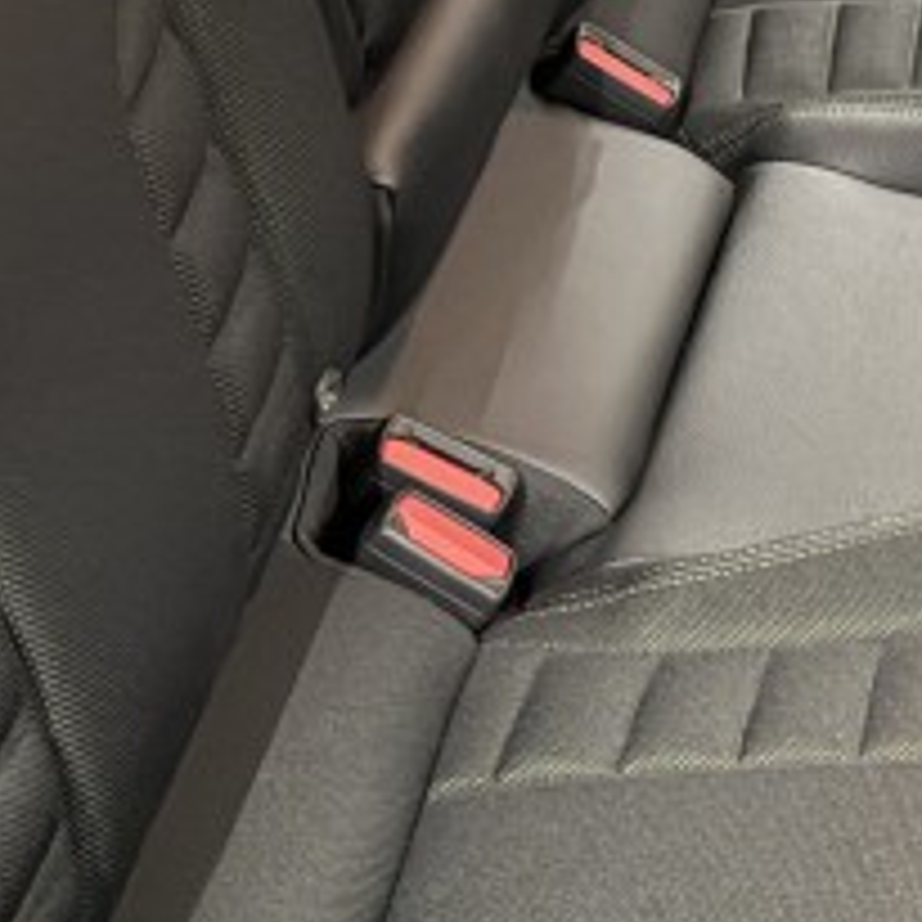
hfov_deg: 14.7
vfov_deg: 16.4
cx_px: 1579
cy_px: 414
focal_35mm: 106
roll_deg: -13.8
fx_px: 3194
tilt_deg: -32.6
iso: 1600
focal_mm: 6.76
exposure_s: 1/25
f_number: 1.78
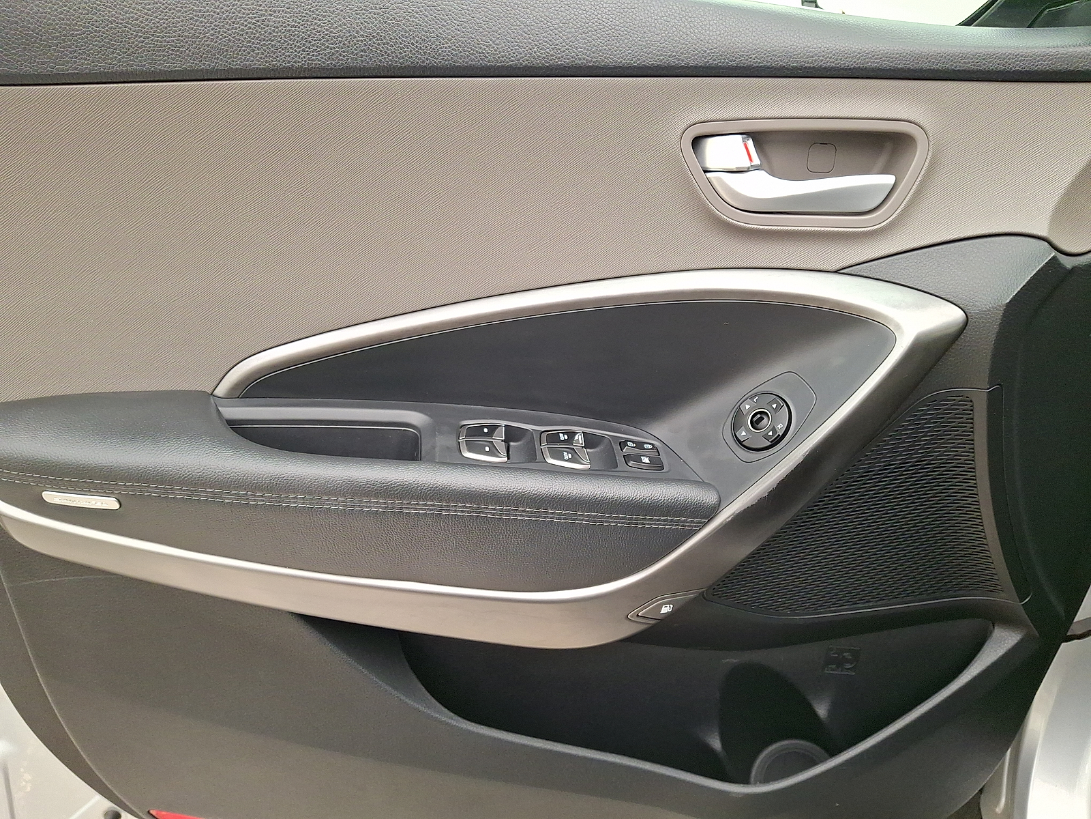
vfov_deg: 54.9
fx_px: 788
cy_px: 410
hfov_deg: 69.4
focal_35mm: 25
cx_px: 546
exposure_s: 1/60
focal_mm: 4.69
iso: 124
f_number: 1.8
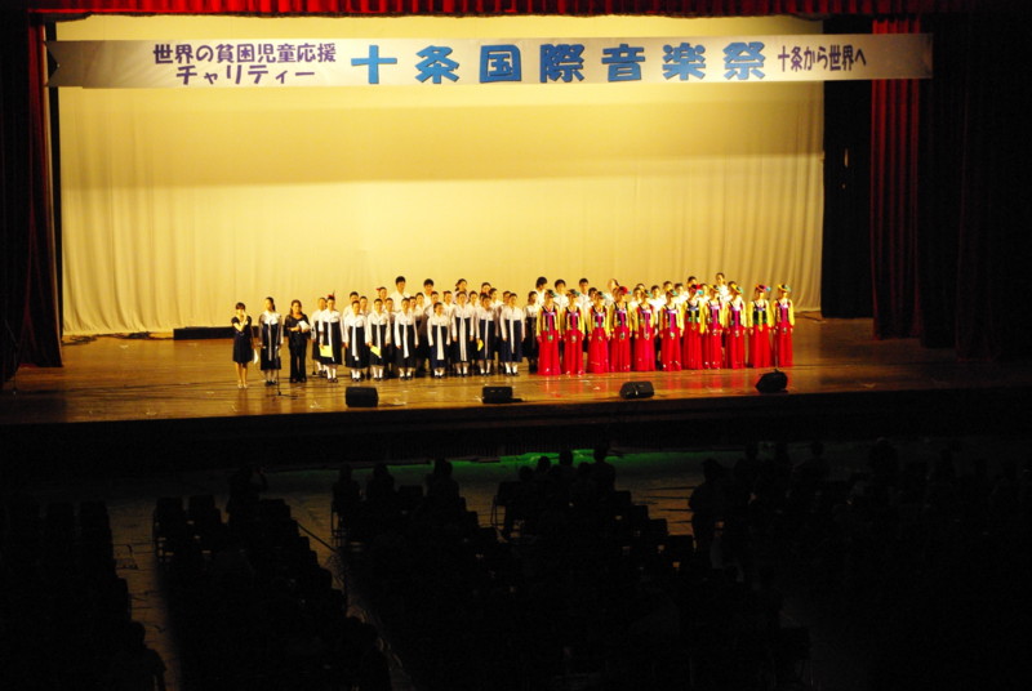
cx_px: 516
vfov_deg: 16.7
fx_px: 2354
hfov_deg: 24.7
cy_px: 346
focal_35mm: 82
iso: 1600
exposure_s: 1/45
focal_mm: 55
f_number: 8
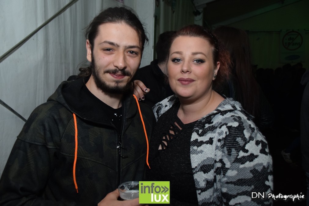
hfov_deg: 49.6
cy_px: 103
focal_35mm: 39
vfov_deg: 34.2
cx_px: 154
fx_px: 335
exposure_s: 1/40
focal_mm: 26
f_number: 4
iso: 1600
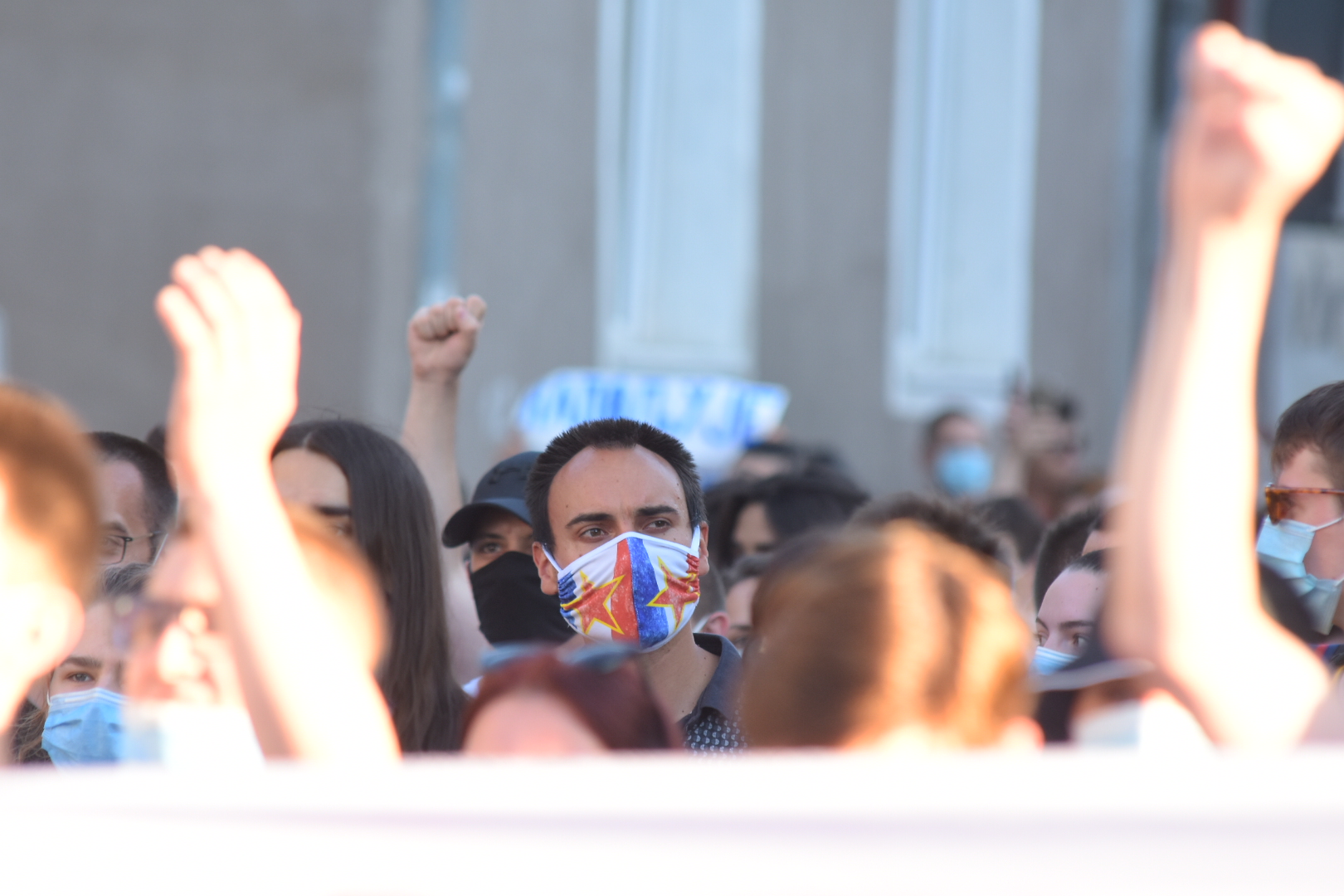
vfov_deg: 5.7
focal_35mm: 240
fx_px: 8959
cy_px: 448
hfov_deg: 8.6
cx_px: 672
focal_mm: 160
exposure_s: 1/400
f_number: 4
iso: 400
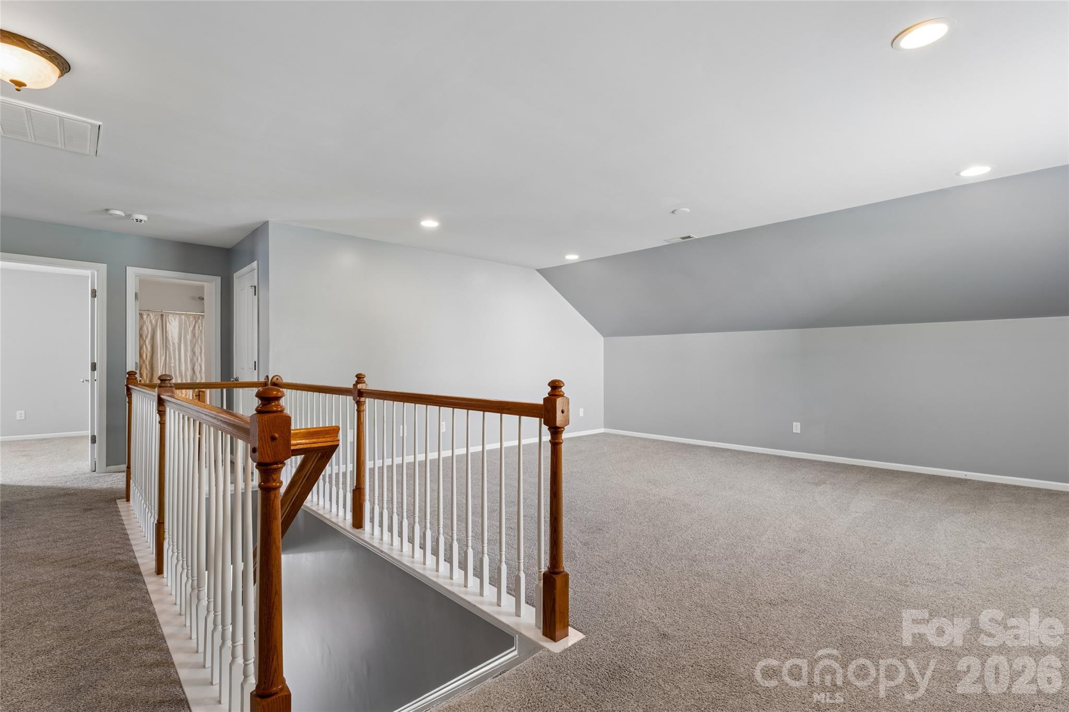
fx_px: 490
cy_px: 356
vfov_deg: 72.0
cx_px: 534
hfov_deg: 95.0
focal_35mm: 16
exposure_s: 1.3
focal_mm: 16.5
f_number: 13
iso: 100
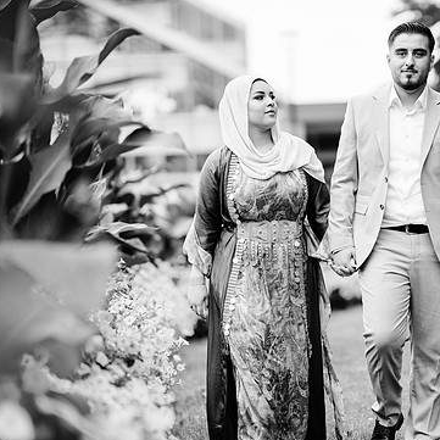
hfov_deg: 15.0
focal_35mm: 116
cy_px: 225
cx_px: 325
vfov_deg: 15.0
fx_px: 1668
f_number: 1.4
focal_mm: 85
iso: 100
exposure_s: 1/2500
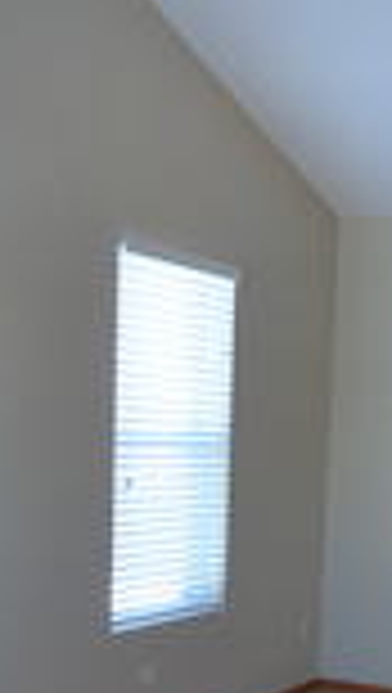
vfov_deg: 31.2
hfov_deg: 18.4
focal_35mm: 65
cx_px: 306
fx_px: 1197
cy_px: 594
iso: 400
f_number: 4.5
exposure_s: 1/80
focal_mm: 10
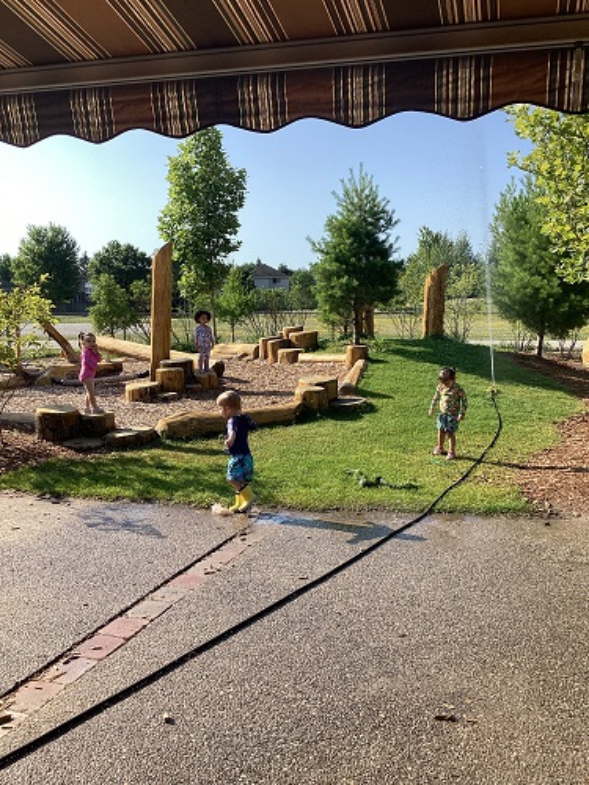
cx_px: 294
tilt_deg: -7.6
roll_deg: +0.3
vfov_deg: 58.4
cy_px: 392
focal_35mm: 31
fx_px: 703
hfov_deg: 45.4
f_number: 2.4
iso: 25
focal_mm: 3.3
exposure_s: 1/886
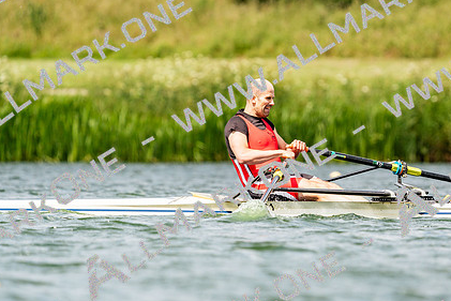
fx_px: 8434
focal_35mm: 673
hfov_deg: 3.1
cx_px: 304
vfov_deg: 2.0
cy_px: 136
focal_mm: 489
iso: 320
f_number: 6.3
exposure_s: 1/2000
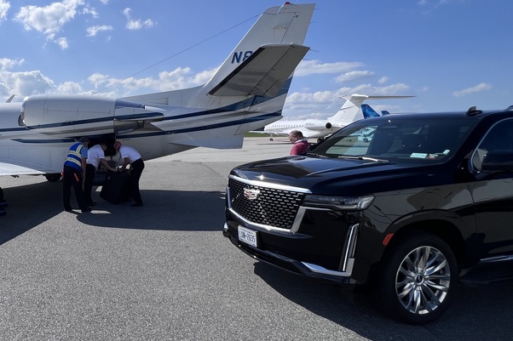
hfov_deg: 68.2
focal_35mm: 23
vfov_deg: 54.9
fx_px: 328
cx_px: 96
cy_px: 151
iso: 32
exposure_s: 1/3534
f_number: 1.8
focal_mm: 1.57
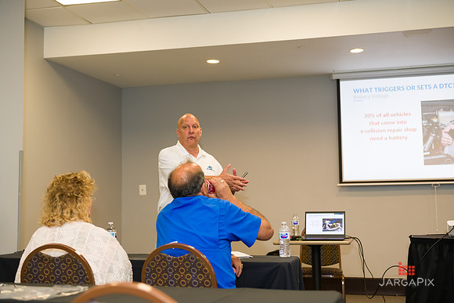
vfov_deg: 26.0
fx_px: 656
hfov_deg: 38.2
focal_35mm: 52
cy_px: 152
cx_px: 227
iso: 1000
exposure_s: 1/125
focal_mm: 52
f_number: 3.2
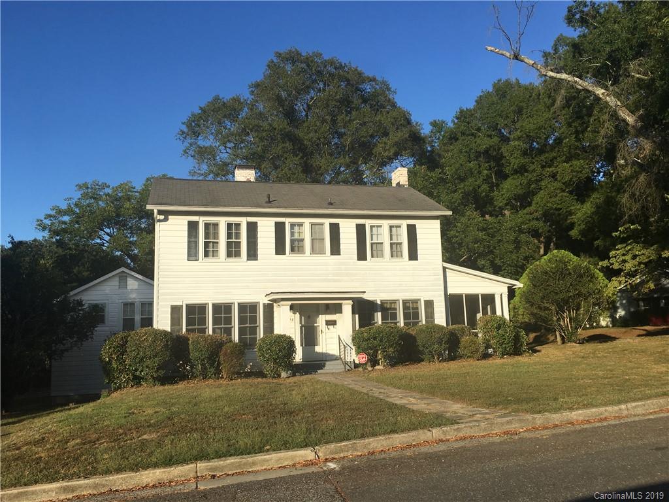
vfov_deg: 48.2
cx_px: 334
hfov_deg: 61.7
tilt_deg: +7.3
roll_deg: +1.7
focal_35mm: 29
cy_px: 251
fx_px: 560
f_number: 2.2
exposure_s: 1/1876
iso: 25
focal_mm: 4.15
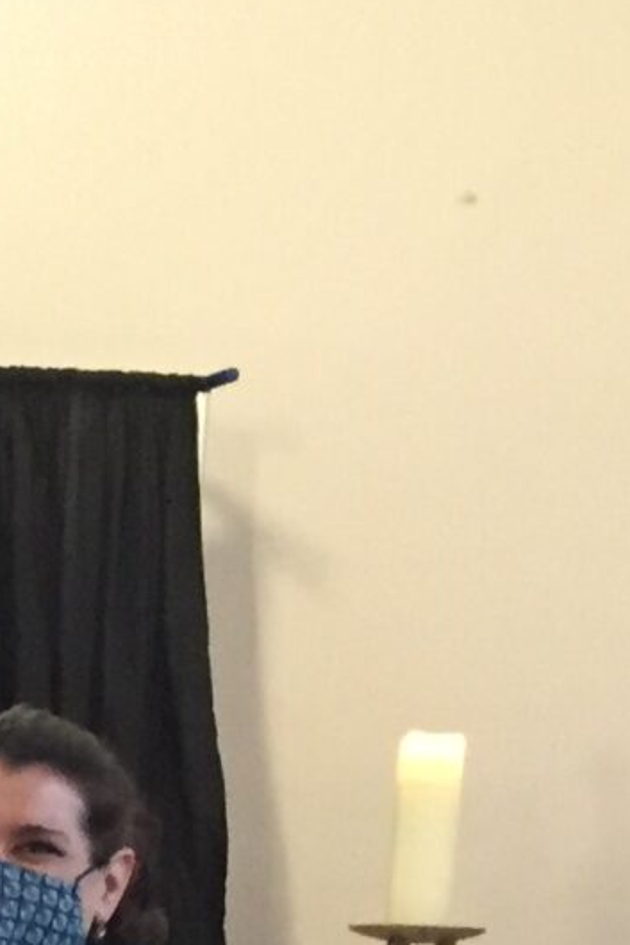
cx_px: -1221
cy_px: 1351
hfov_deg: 8.1
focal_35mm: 146
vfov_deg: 13.4
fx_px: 3830
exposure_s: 1/33
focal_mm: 4.15
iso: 250
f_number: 2.2
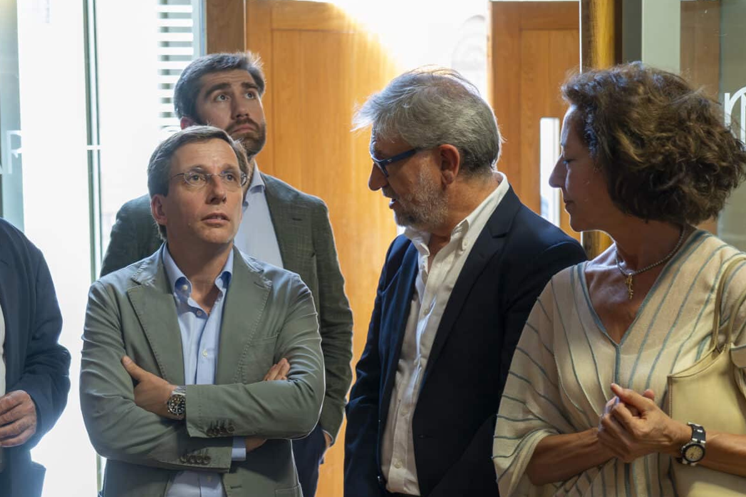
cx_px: 137
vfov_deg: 15.8
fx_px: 1782
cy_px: 350
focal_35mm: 86
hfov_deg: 23.3
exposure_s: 1/200
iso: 3200
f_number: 4
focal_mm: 50
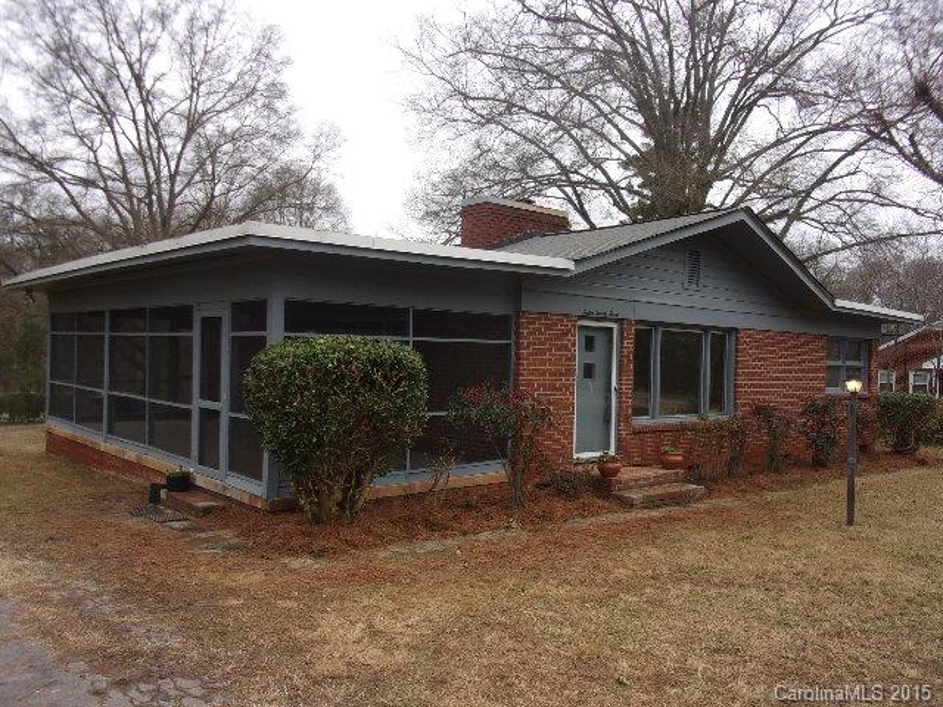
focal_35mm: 28
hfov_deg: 63.4
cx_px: 472
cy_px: 354
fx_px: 763
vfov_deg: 49.7
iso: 80
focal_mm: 5.1
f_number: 3.9
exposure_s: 1/85
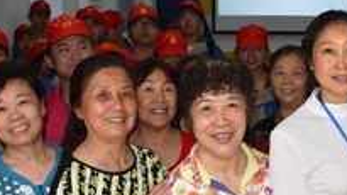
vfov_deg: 17.4
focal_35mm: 69
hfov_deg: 29.7
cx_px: 291
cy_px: 114
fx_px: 634
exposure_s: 1/100
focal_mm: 18
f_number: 5
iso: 800
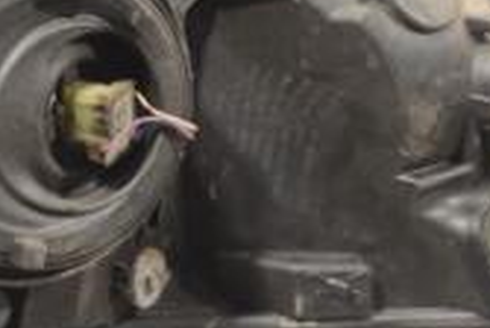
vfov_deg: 8.0
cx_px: 50
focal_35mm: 172
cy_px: -12
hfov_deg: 11.8
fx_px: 2345
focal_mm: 32
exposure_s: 1/30
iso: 360
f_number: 4.8
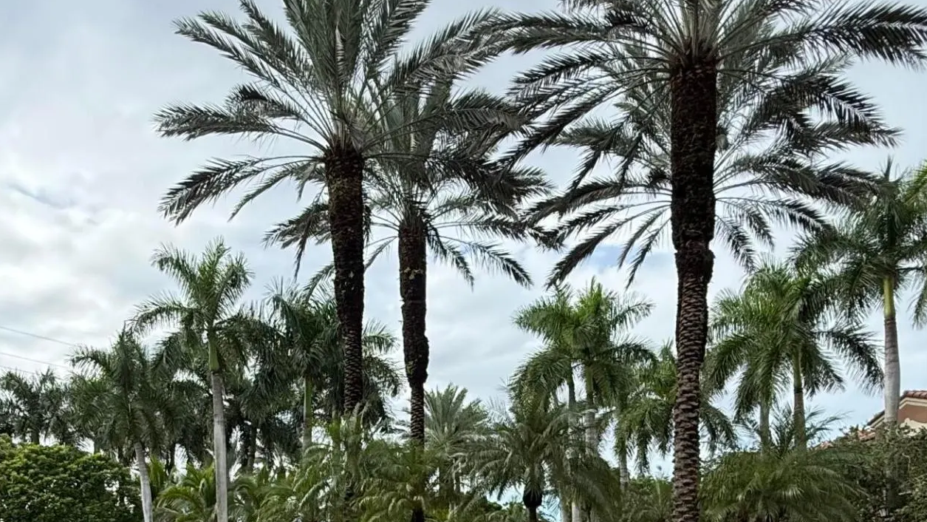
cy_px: 607
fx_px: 860
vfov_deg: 29.5
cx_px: 328
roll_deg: +1.6
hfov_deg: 55.7
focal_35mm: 35
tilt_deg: -0.5
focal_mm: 2.22
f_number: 2.2
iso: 64
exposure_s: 1/955
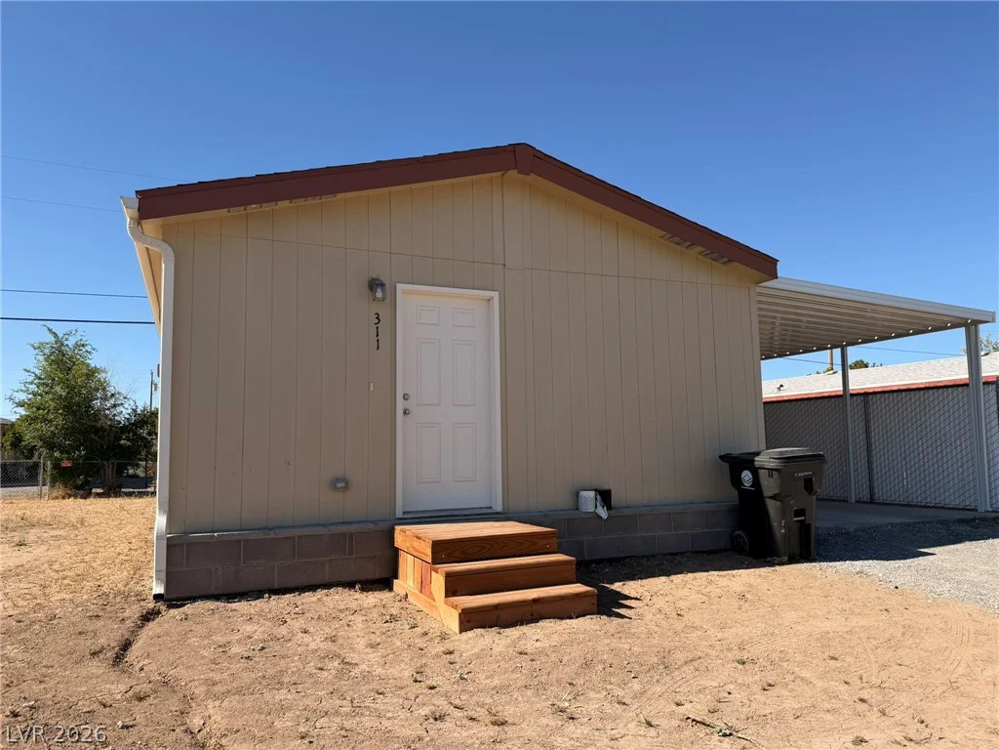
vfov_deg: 56.8
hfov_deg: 71.6
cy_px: 375
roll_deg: +1.0
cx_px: 500
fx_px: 693
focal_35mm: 24
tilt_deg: +5.6
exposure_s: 1/4673
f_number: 1.78
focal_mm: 6.76
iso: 80
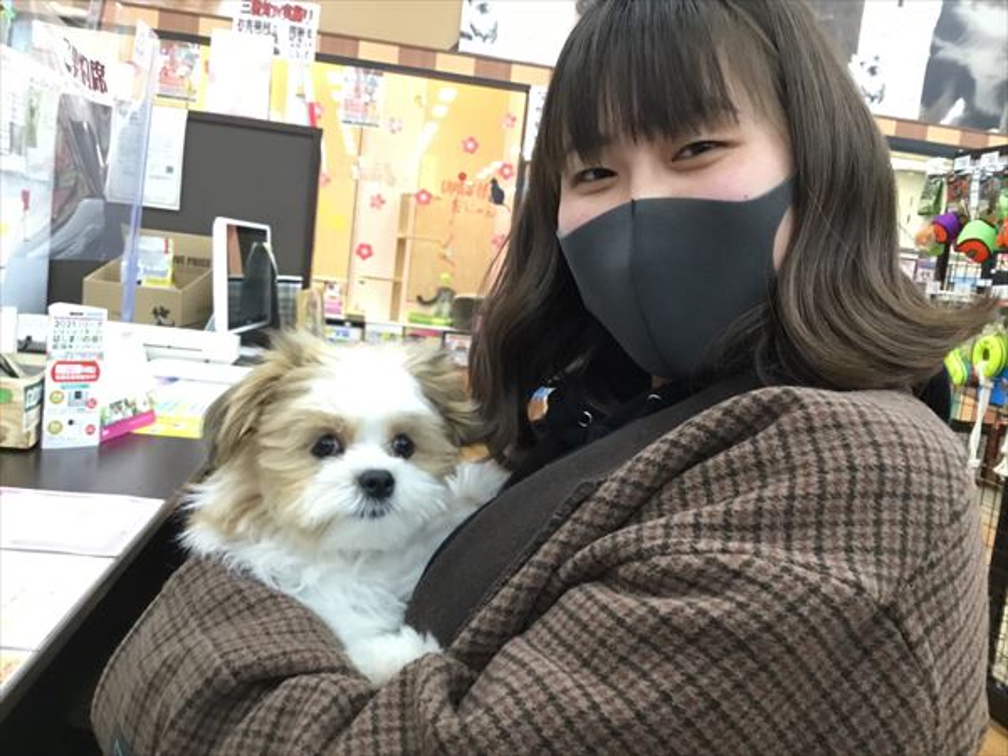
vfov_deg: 45.4
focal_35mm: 31
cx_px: 504
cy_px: 378
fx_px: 903
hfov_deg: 58.4
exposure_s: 1/30
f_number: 2.4
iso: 160
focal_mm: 3.3
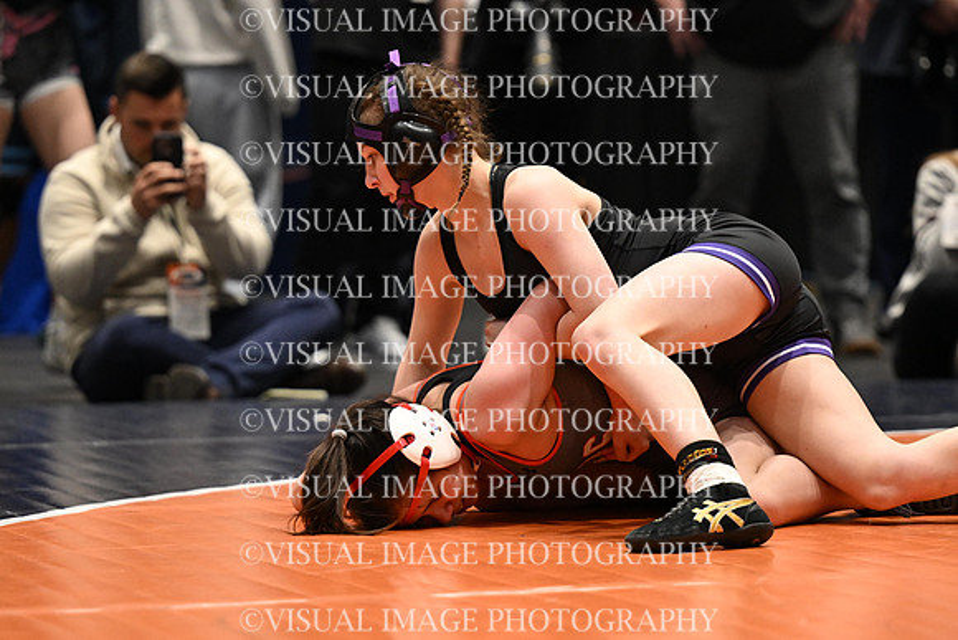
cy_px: 320
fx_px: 5376
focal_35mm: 202
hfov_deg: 10.2
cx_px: 479
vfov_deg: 6.8
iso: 3600
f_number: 2.8
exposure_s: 1/960
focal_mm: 135
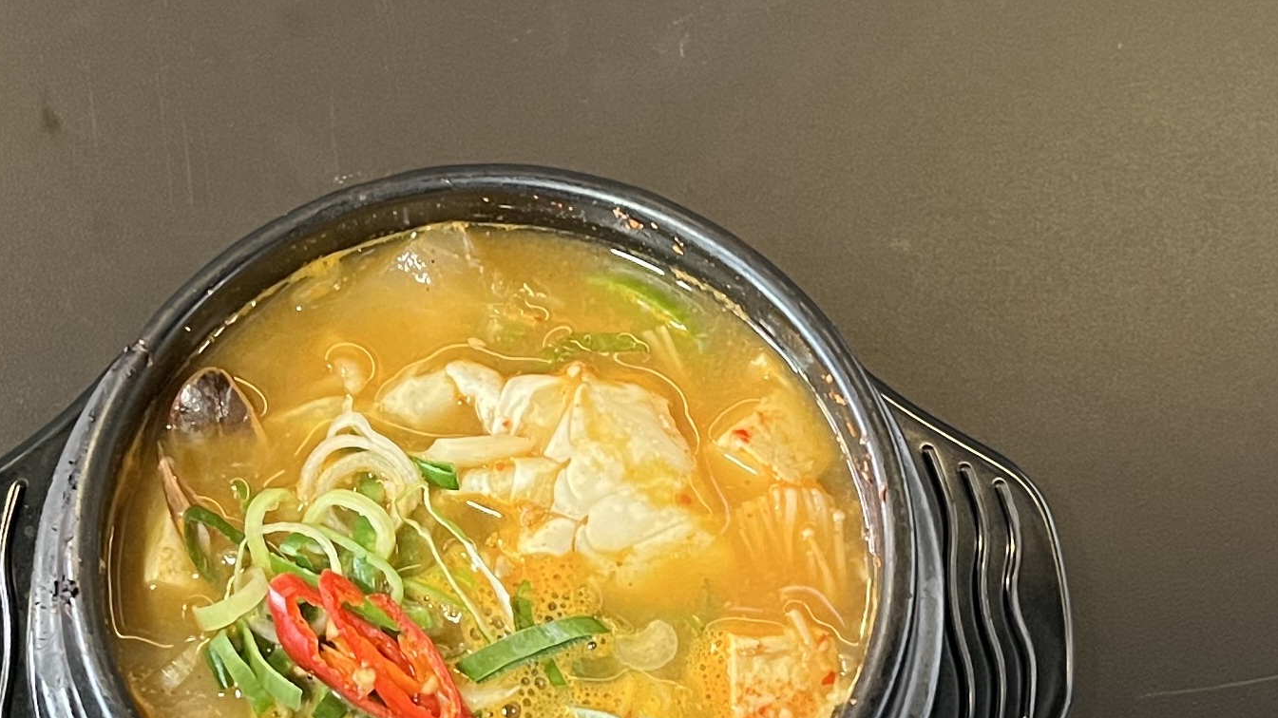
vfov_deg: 28.4
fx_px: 1355
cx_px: 483
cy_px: 658
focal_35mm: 40
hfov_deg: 50.0
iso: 400
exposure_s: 1/40
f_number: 1.5
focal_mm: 5.7
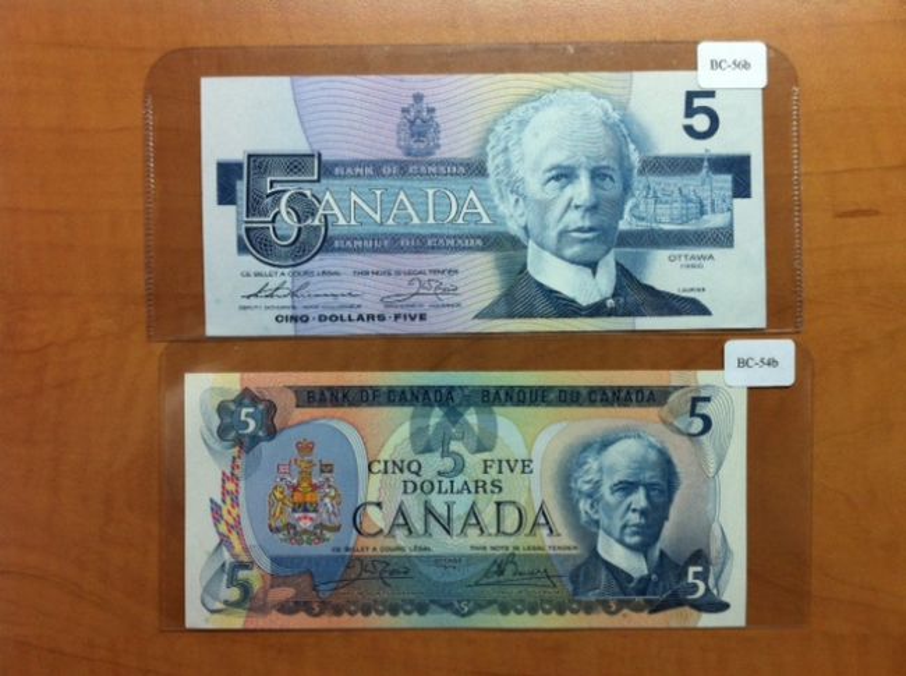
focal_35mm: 35
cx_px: 453
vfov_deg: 40.6
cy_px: 338
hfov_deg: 52.7
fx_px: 914
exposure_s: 1/15
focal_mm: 3.85
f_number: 2.8
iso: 100
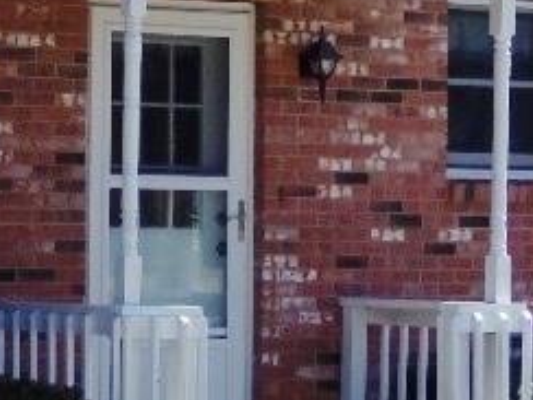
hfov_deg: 9.6
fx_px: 3172
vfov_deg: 7.2
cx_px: 81
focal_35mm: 206
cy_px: 85
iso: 64
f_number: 3.8
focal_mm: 8.7
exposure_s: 1/320
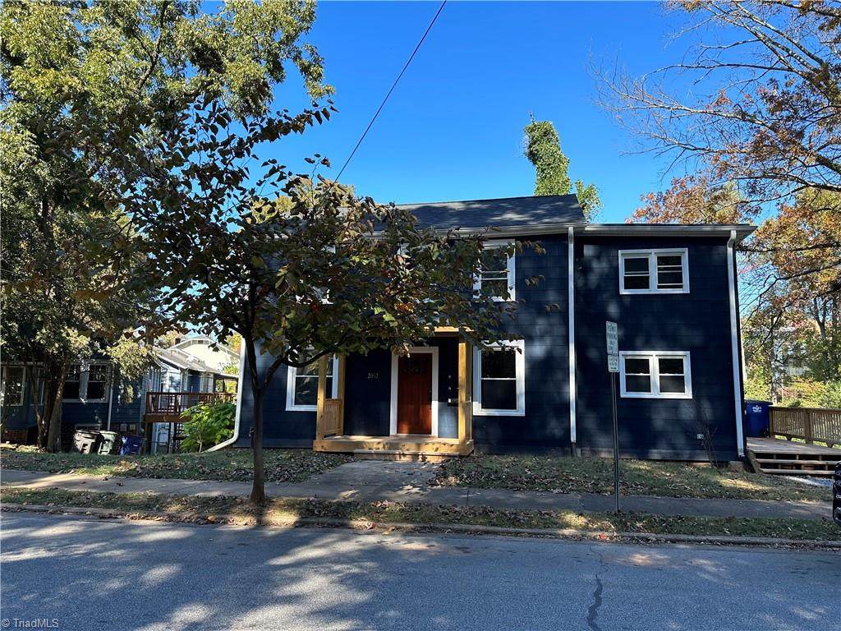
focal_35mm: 24
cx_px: 420
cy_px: 316
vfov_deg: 56.8
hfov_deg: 71.6
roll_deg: -0.7
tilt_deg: +7.2
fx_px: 583
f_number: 1.78
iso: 80
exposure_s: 1/1029
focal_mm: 6.86
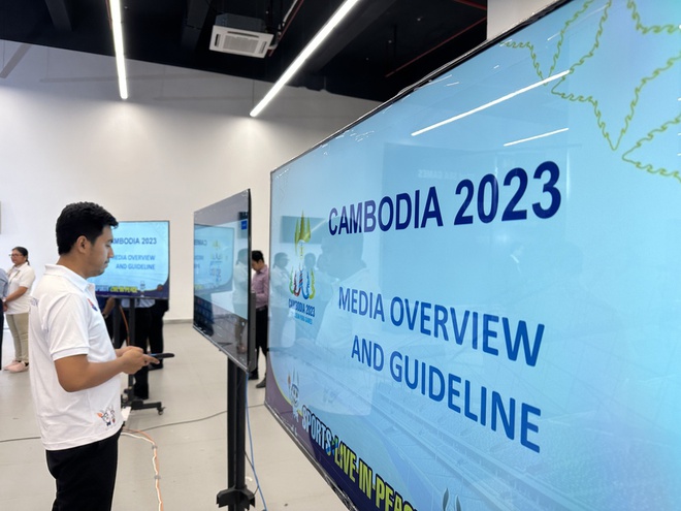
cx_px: 340
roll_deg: -0.6
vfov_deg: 56.8
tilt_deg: -1.7
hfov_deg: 71.6
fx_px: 472
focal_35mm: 24
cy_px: 256
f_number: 1.78
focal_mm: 6.86
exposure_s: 1/100
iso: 100
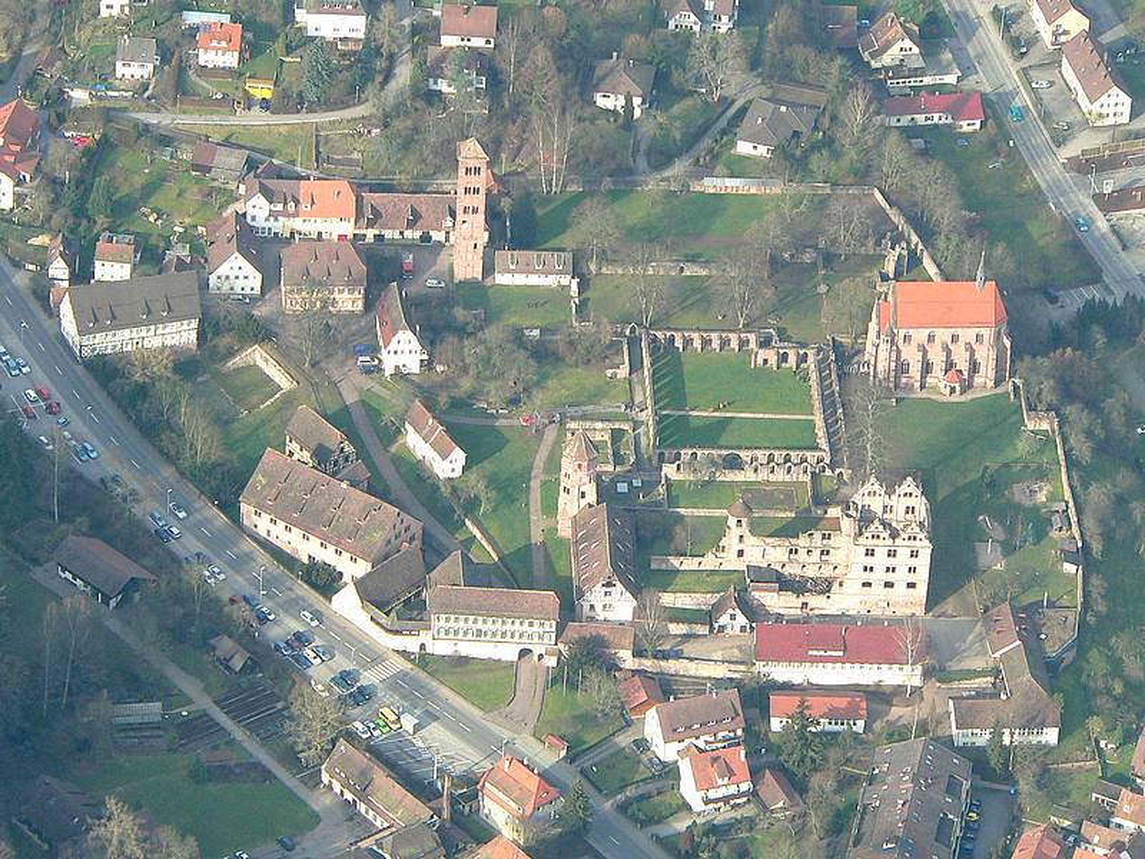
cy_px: 430
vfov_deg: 6.7
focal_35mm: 222
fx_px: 7343
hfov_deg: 8.9
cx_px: 572
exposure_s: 1/500
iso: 200
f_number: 5.2
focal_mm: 37
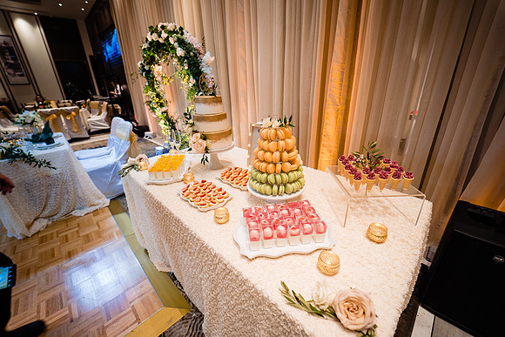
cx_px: 252
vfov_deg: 81.2
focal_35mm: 14
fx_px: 196
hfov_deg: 104.2
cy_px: 168
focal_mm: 14
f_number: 2.8
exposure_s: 1/160
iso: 1250
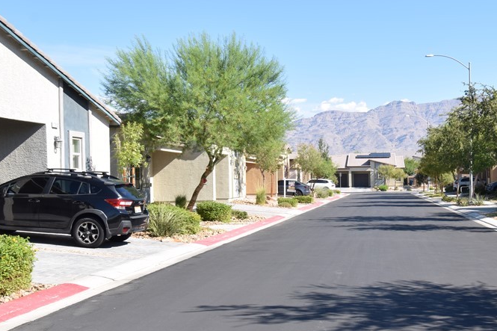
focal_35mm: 49
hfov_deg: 39.4
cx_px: 366
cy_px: 196
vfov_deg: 27.5
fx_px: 676
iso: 100
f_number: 10
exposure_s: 1/80
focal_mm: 20
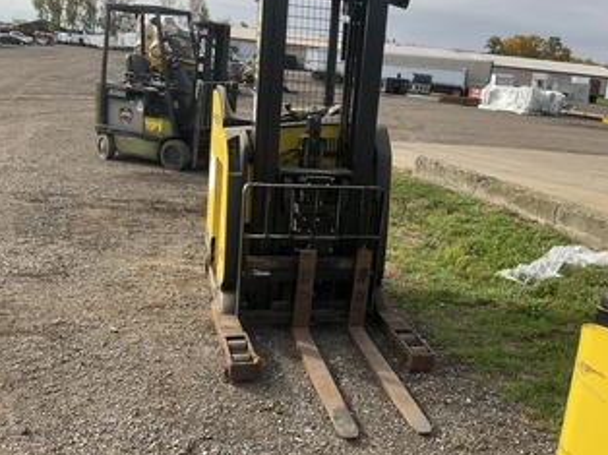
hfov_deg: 50.2
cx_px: 319
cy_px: 197
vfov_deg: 38.5
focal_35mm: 37
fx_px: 649
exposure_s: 1/1055
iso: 25
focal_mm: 3
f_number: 1.8
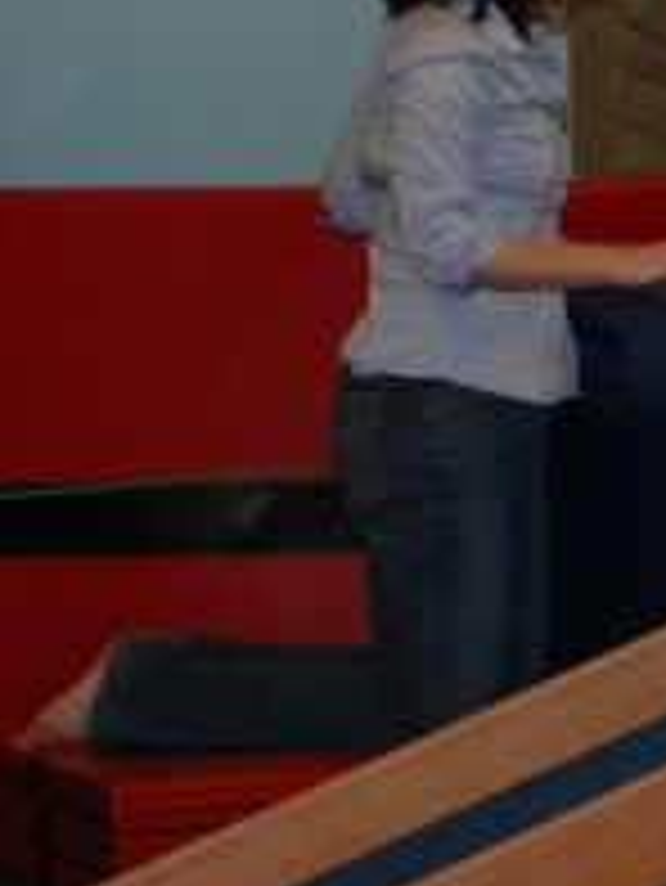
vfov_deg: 5.5
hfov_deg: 4.0
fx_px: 9225
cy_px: 385
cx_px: 2223
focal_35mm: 360
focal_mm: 48
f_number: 4.8
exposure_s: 1/60
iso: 360
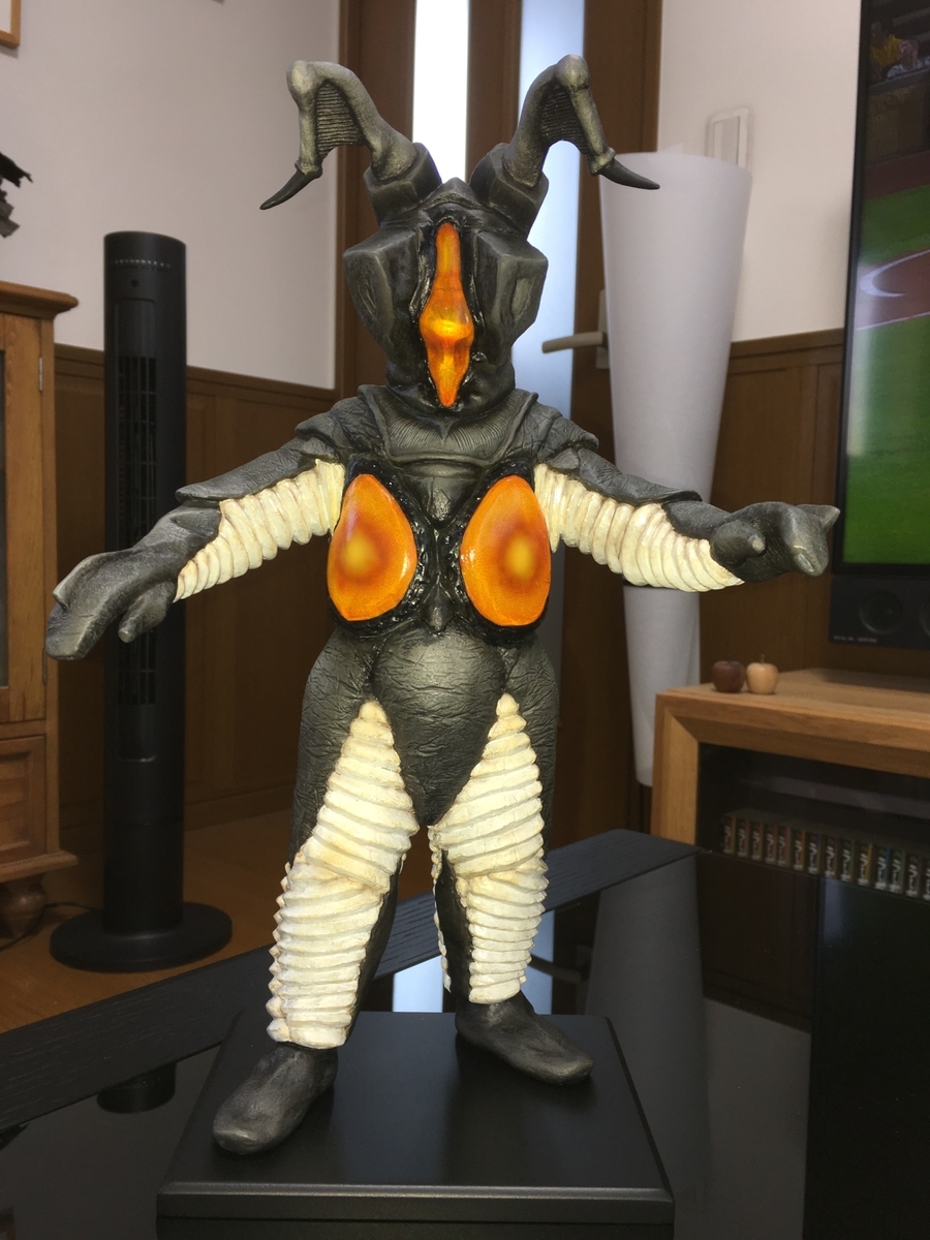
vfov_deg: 61.7
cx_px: 465
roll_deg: -1.0
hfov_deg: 48.2
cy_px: 620
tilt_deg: -2.3
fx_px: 1039
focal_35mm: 29
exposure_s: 1/37
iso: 25
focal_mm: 4.15
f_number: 2.2
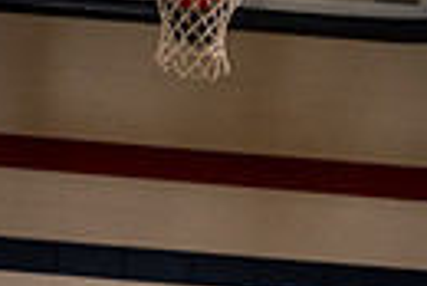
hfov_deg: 15.2
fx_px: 1603
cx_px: 184
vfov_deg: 9.2
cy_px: 674
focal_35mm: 135
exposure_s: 1/250
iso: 125
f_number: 5.6
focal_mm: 39
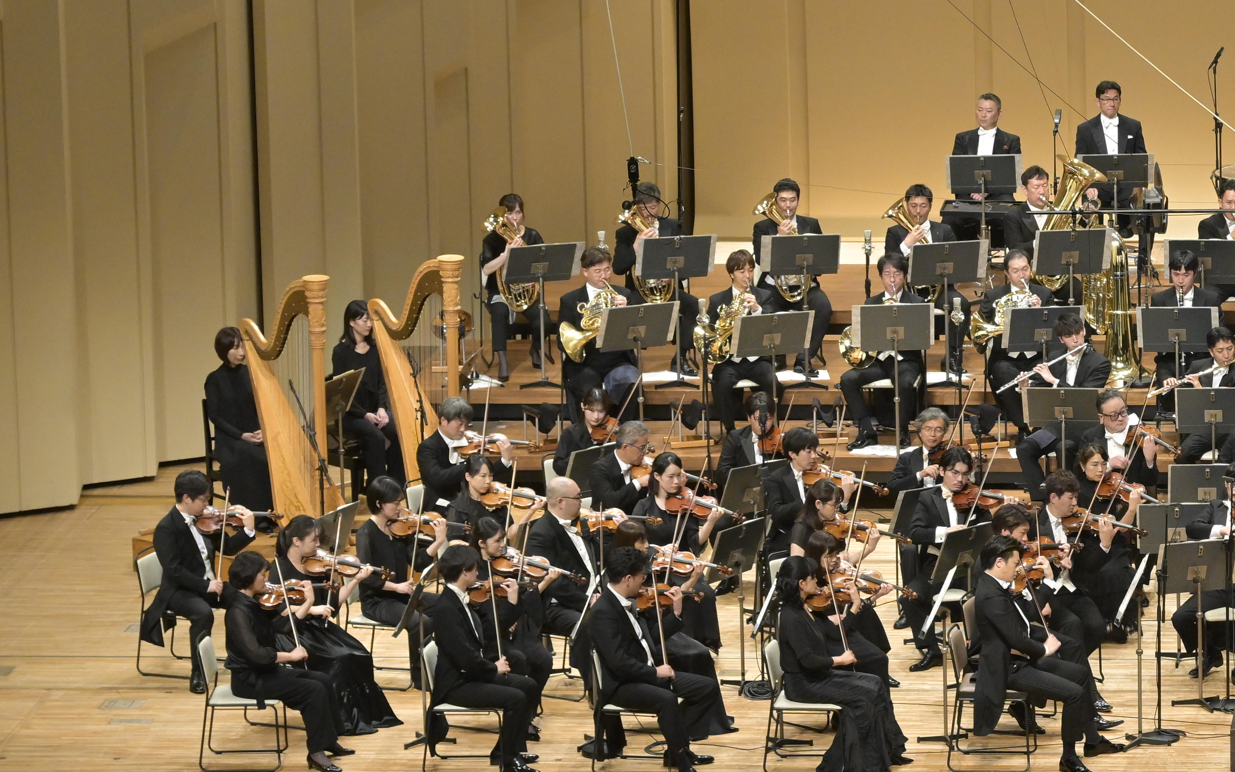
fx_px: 6395
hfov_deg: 10.9
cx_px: 1424
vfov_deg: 6.9
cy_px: 199
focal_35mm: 190
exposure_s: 1/100
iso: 2000
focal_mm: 77
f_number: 5
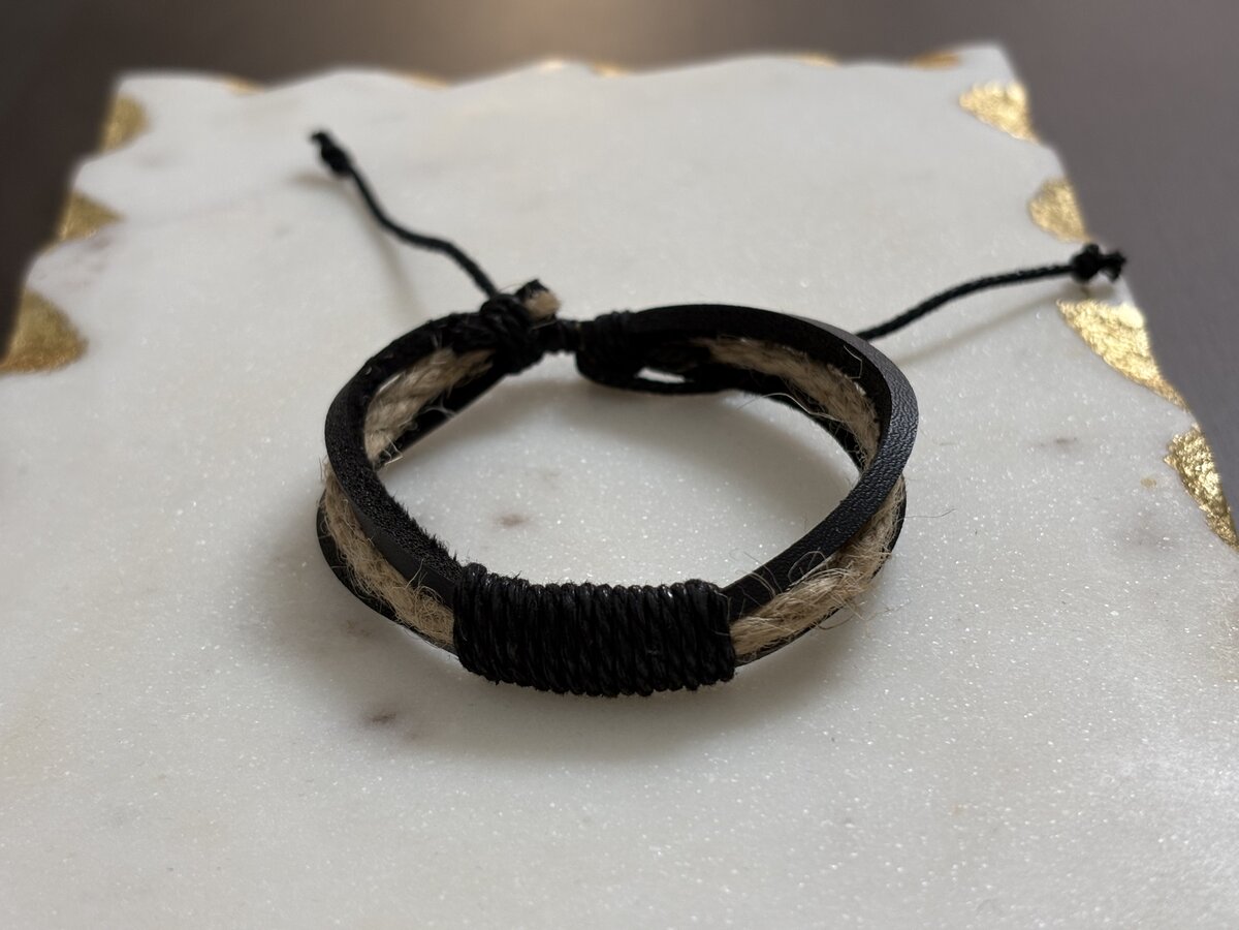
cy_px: 465
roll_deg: +2.5
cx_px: 620
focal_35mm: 52
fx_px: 1861
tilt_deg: -32.8
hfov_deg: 36.8
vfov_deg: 28.0
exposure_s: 1/60
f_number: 1.6
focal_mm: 5.96
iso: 50
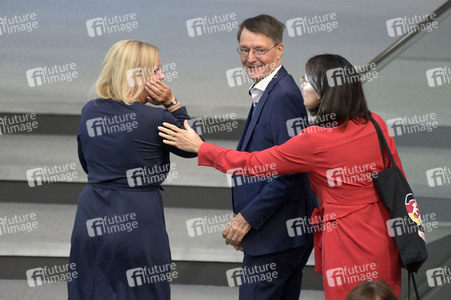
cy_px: 150
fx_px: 6259
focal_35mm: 500
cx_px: 226
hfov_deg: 4.1
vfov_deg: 2.7
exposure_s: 1/400
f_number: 5.6
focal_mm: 500
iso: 8000
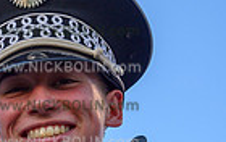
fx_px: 1246
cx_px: -239
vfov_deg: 6.5
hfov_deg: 9.6
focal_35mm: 202
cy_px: 142
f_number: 4
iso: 100
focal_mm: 48
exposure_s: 1/400
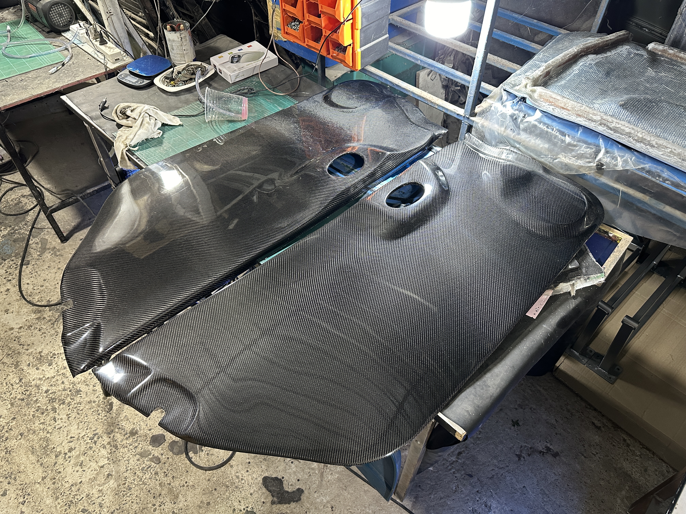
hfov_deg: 71.6
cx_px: 343
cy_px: 257
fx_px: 476
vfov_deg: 56.8
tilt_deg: -47.1
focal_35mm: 24
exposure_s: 1/50
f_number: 1.78
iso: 320
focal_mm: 6.86
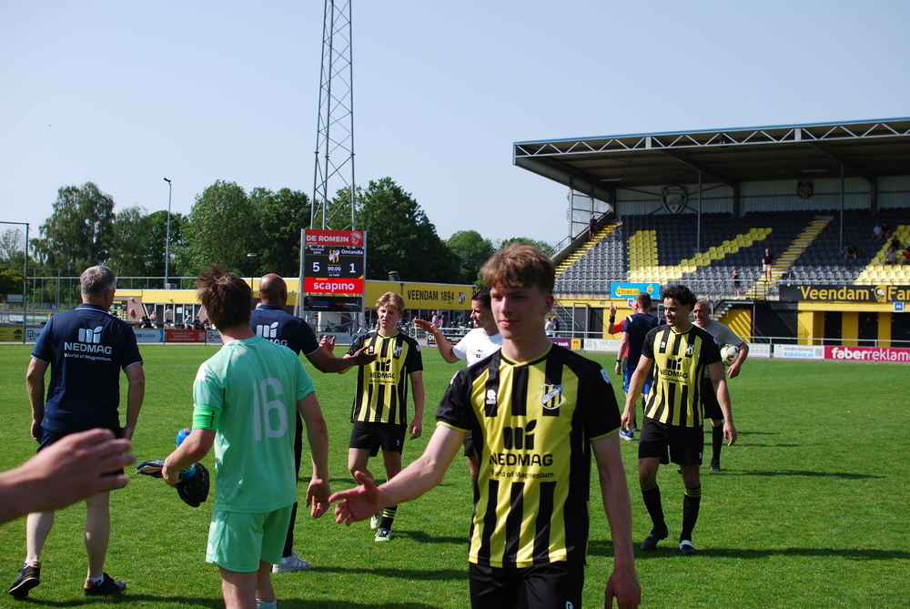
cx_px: 455
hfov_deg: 37.8
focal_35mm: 52
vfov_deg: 25.8
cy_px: 304
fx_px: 1328
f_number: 4
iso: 110
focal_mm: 35
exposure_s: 1/1000
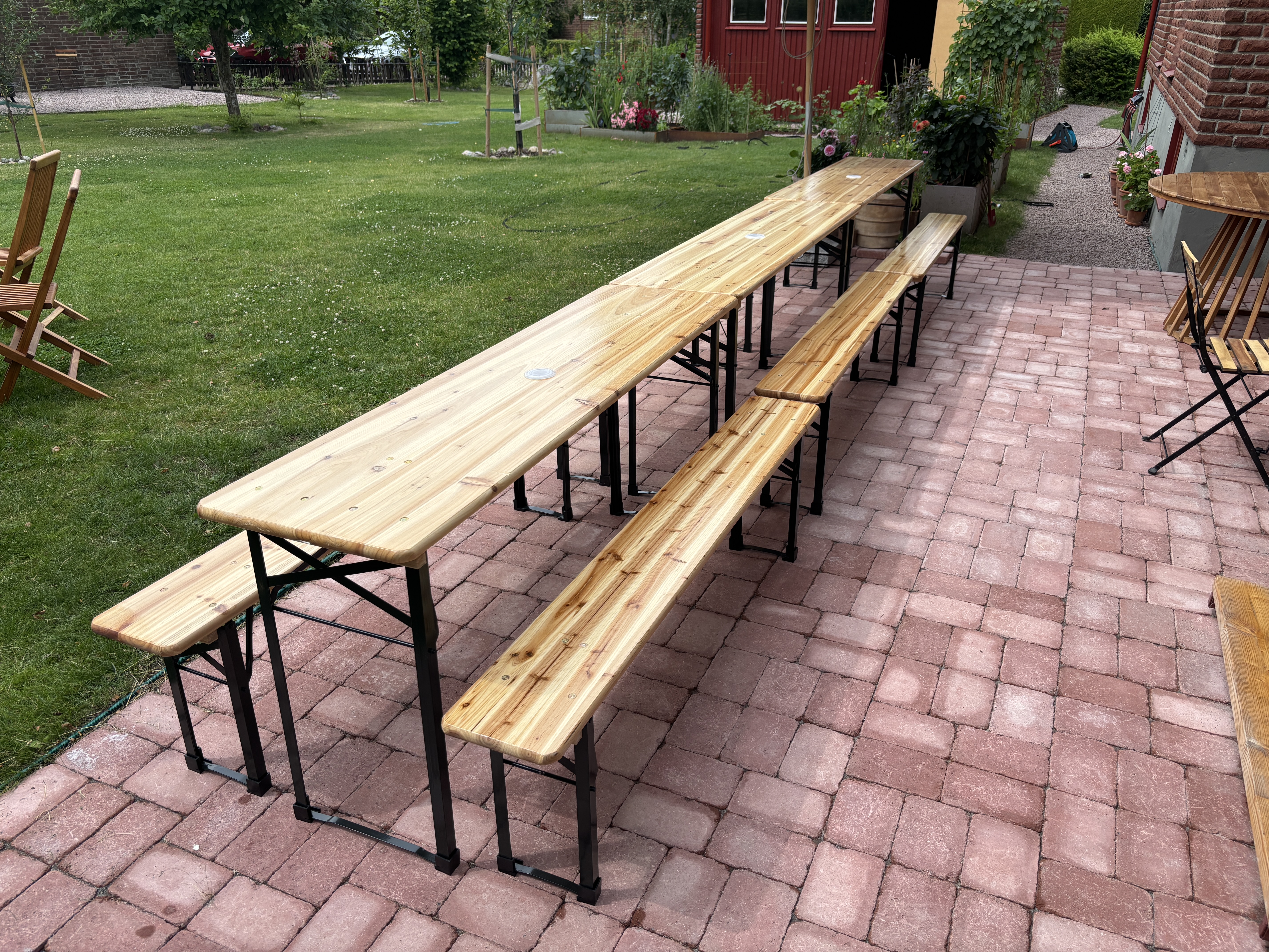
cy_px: 476
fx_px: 953
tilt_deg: -25.9
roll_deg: +0.0
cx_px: 634
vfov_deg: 53.1
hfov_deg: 67.3
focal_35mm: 26
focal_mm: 5.96
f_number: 1.6
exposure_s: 1/1751
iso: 50
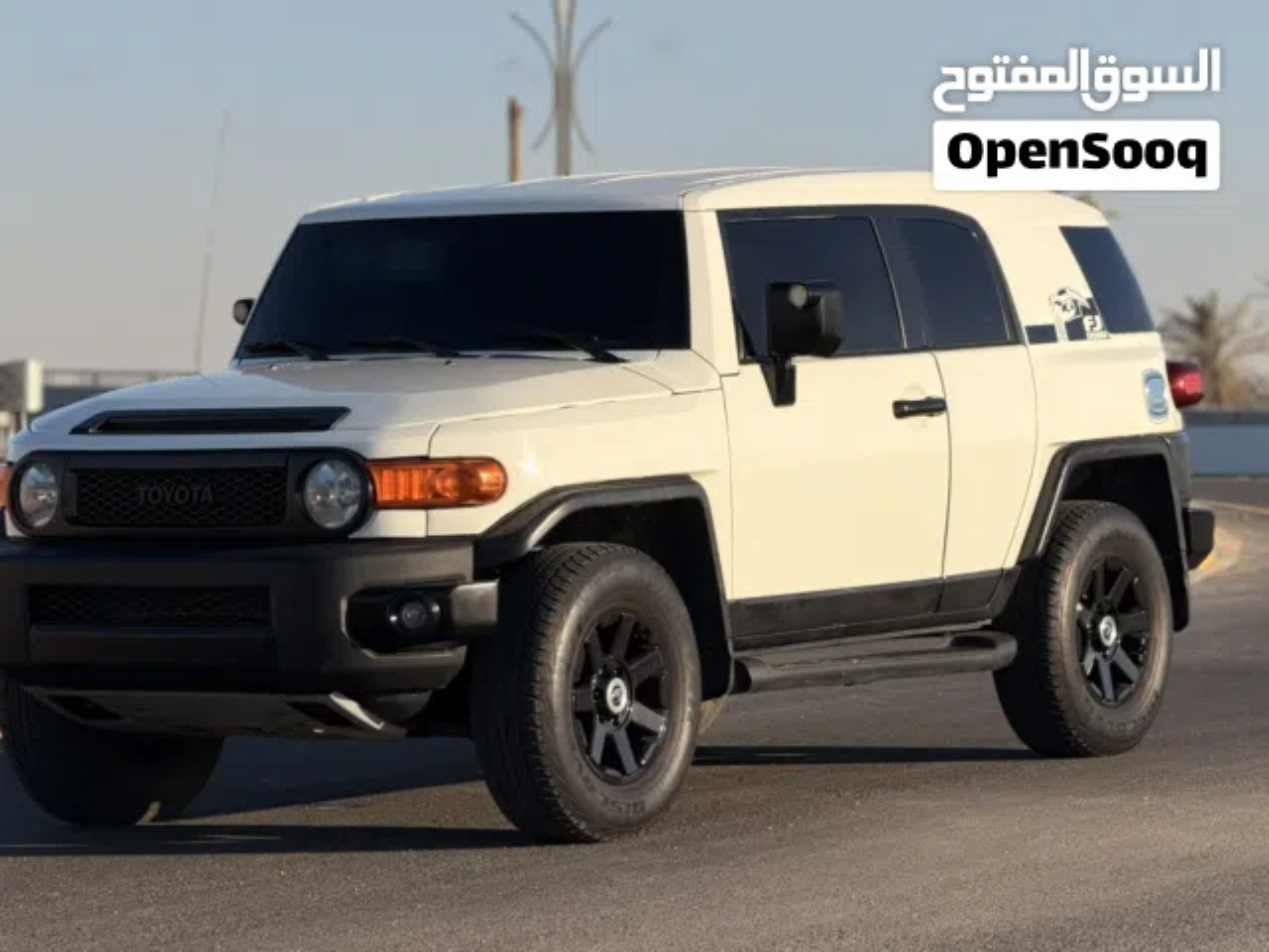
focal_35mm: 100
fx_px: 3666
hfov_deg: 19.6
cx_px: 634
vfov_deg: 14.8
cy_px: 476
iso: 20
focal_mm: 16.89
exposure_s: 1/779
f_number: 2.8
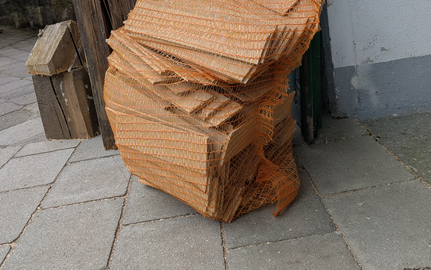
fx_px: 423
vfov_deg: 34.3
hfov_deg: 54.0
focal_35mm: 36
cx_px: 213
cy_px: 56
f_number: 1.89
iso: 46
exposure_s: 1/345
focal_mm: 5.43
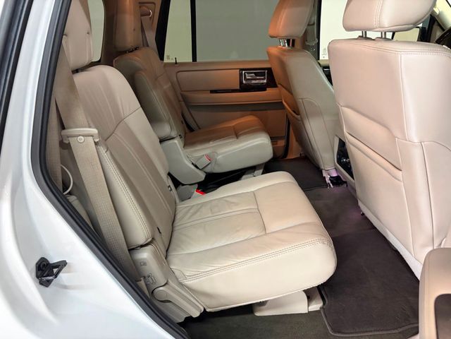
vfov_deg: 53.1
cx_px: 226
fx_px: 339
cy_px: 170
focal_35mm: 26
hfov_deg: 67.3
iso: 400
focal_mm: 5.96
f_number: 1.6
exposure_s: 1/40
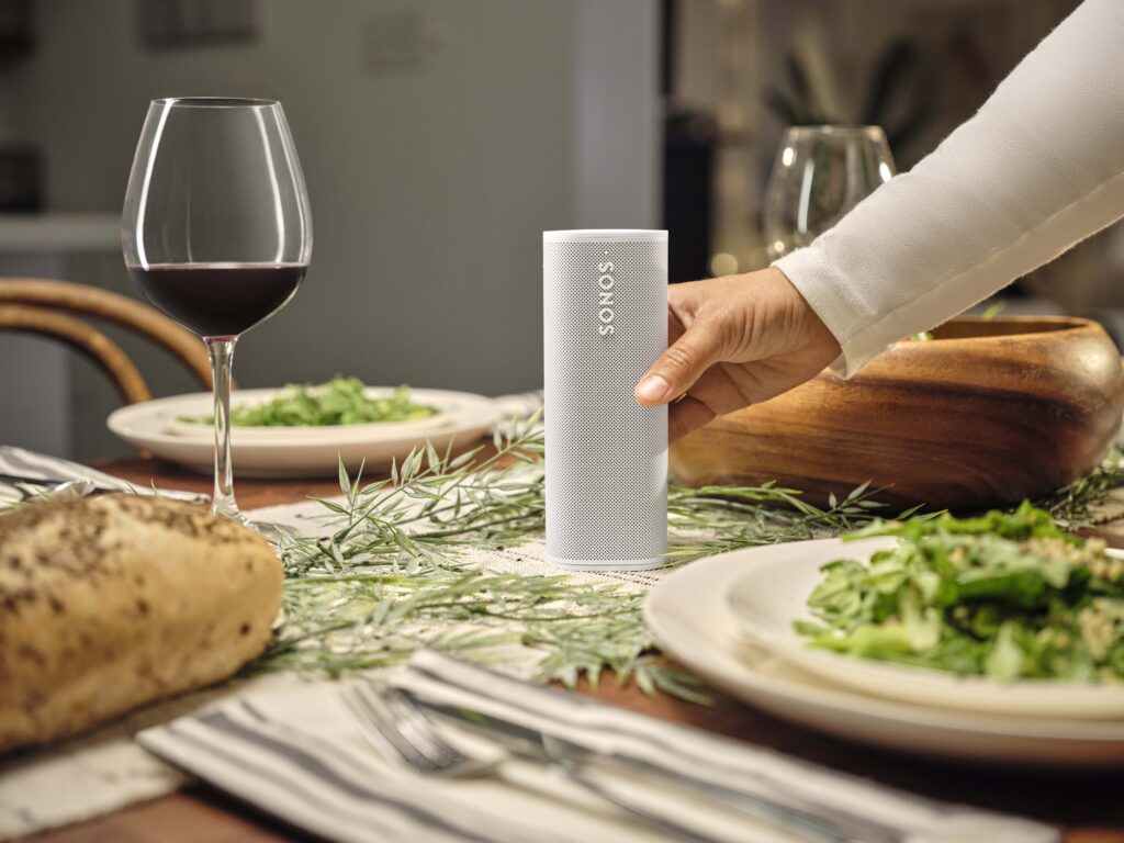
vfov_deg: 28.6
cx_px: 562
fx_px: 1656
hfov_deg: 37.5
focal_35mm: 51
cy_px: 422
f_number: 4
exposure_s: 1/125
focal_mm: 64
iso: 1600
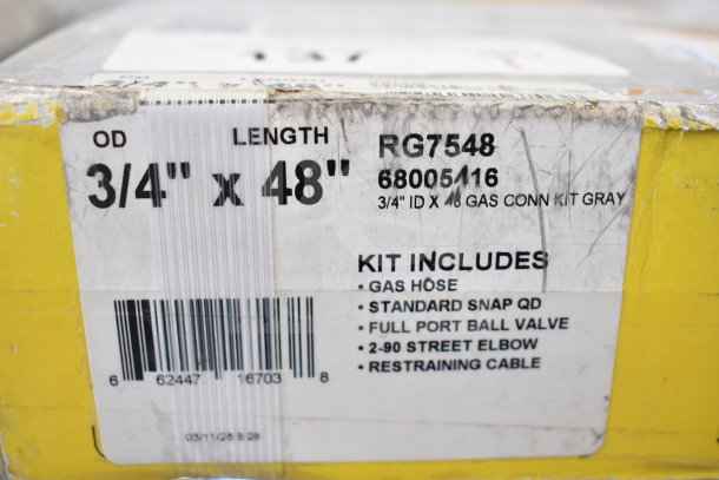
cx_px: 360
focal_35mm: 44
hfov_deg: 45.0
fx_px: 869
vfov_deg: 30.9
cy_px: 240
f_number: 4.2
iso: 450
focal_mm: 29
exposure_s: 1/50
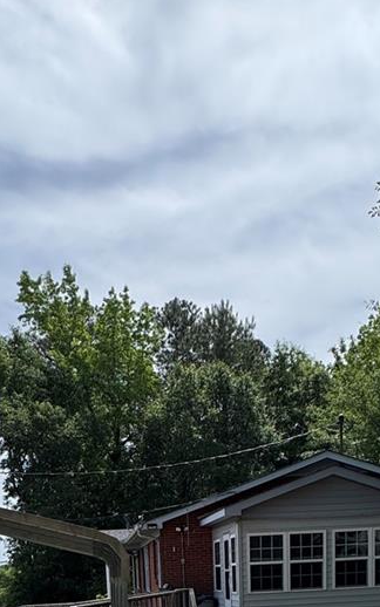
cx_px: 129
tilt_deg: -9.3
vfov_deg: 37.1
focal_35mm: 44
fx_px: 729
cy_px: 687
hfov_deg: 29.0
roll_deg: +3.6
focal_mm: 2.22
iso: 50
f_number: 2.2
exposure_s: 1/1323
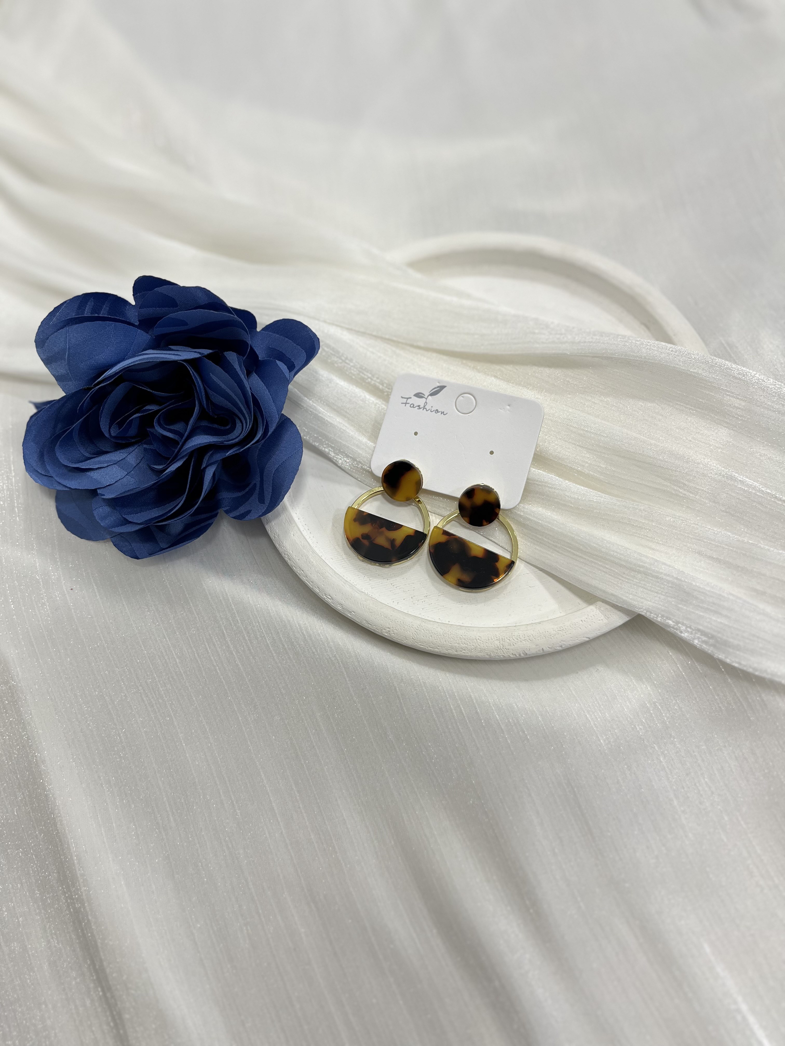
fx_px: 786
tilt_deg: -66.7
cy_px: 523
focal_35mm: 26
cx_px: 392
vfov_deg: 67.3
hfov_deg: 53.1
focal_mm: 5.1
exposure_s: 1/100
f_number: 1.6
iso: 40
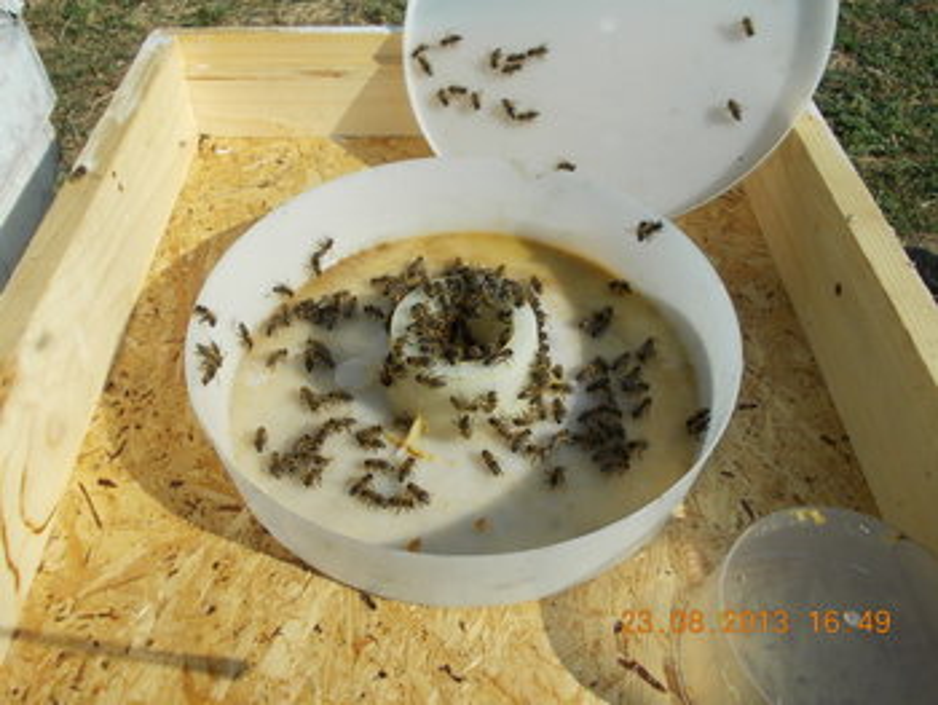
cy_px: 352
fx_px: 759
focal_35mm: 28
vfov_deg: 49.8
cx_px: 469
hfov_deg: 63.4
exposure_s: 1/500
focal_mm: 4
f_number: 5.4
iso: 80
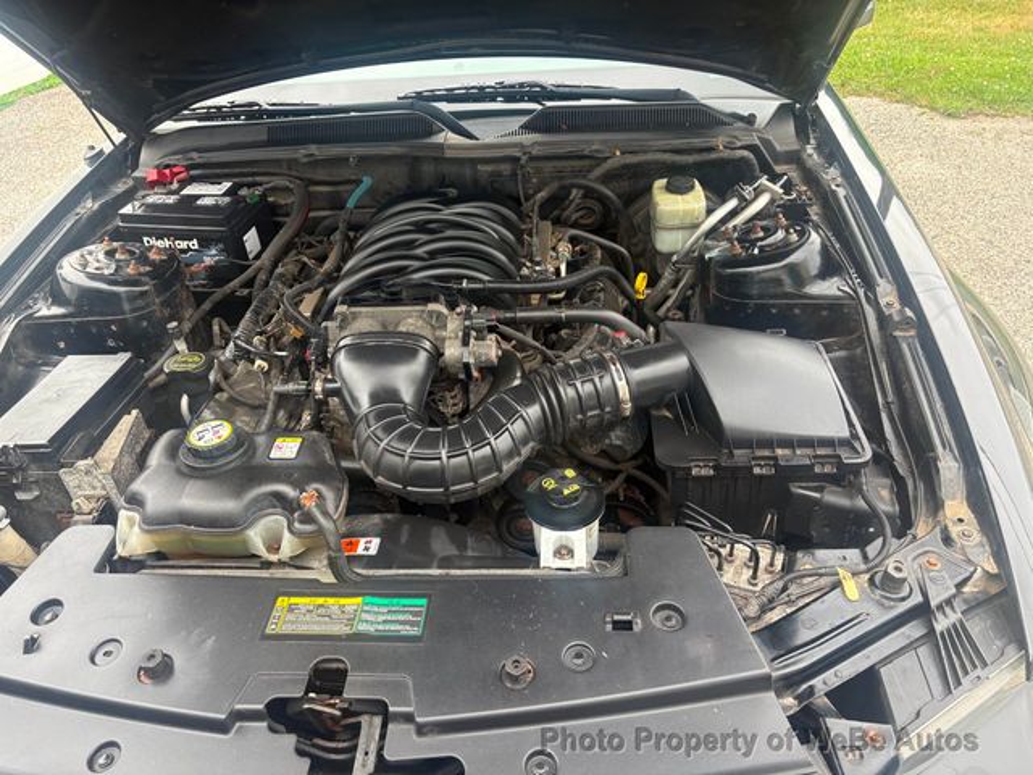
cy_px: 388
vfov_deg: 53.1
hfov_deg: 67.3
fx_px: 776
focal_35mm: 26
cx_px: 516
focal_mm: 5.96
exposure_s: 1/229
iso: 50
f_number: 1.6
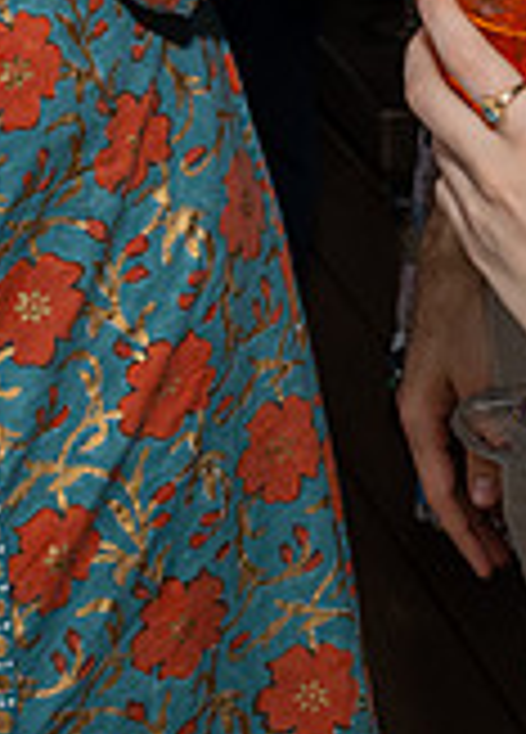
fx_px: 3190
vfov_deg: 12.3
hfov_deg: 9.1
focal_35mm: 153
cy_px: -463
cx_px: -300
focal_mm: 30
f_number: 7.1
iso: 640
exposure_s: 1/250
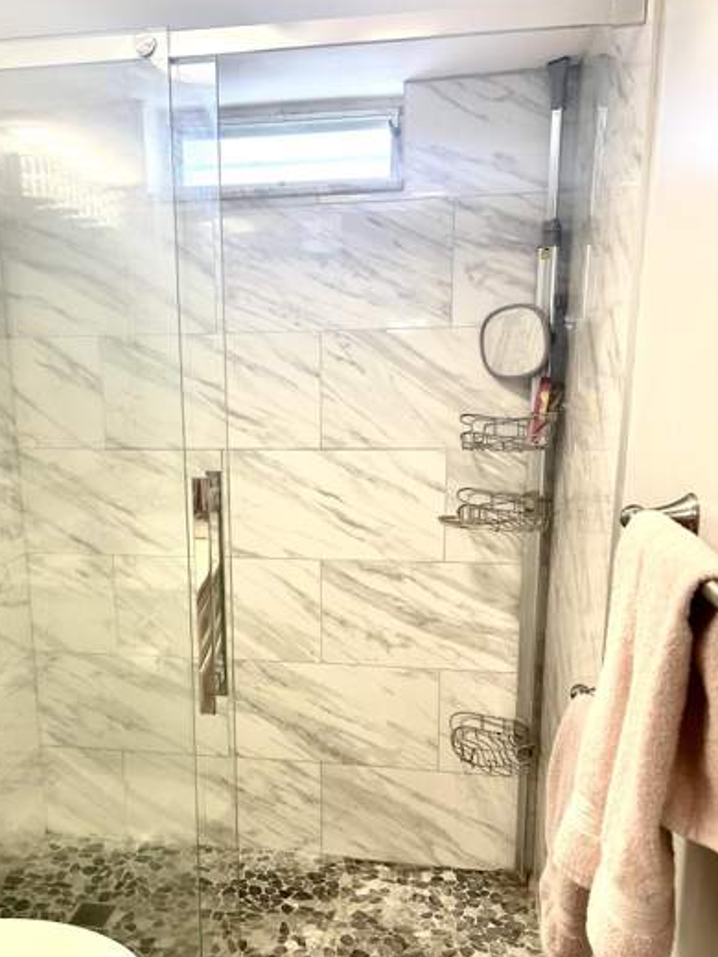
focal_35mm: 32
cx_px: 284
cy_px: 569
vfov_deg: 56.4
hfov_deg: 43.9
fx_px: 885
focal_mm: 5.7
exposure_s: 1/120
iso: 80
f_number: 1.5
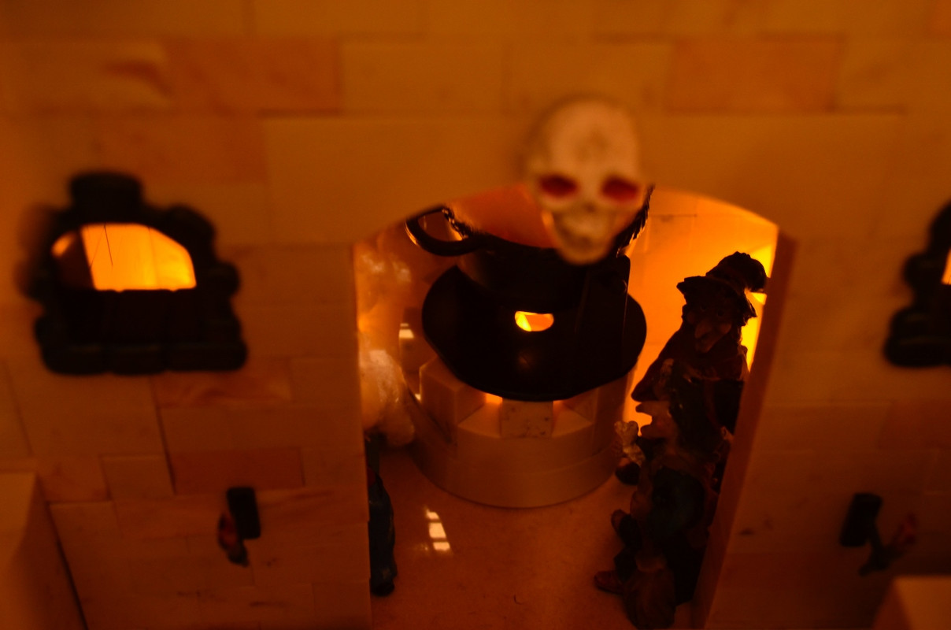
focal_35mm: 48
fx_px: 1265
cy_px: 315
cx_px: 476
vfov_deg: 28.0
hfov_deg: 41.2
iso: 800
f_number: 4.8
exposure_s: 1/2
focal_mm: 32
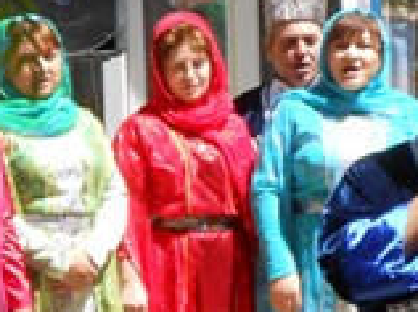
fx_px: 3087
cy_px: 29
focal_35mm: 256
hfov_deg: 7.6
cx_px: 640
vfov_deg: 5.8
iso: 80
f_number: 5.6
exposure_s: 1/160
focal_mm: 11.3
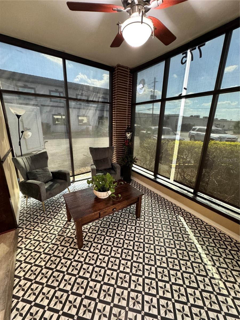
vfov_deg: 102.1
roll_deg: -1.3
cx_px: 120
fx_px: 129
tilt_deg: -16.3
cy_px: 160
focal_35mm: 14
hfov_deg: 85.7
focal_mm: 2.22
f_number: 2.2
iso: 800
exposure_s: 1/60
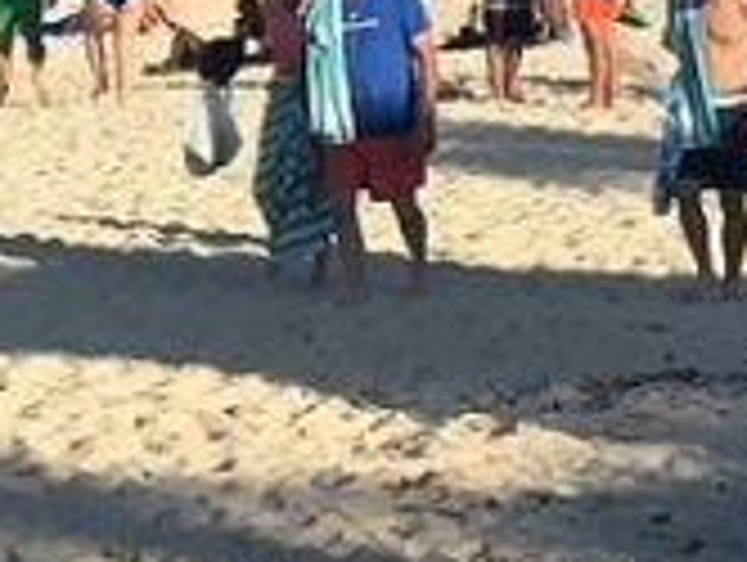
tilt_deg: +4.2
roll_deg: -0.3
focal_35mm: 204
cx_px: -729
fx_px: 4409
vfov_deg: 7.1
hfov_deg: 9.1
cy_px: -387
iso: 25
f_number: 2.2
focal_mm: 4.15
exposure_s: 1/2564
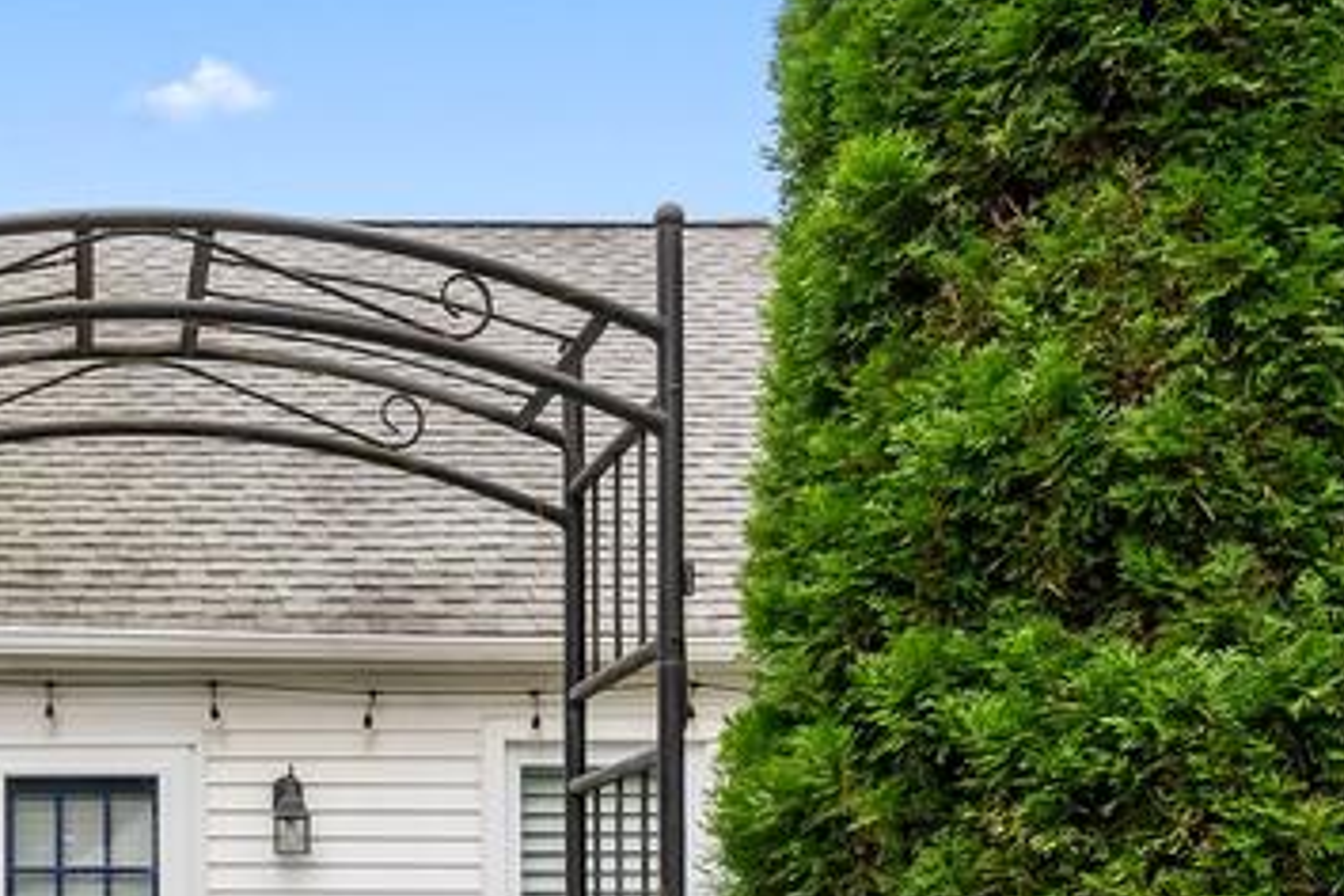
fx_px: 2053
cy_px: 995
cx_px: 110
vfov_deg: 23.1
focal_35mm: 55
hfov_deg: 34.1
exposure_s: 1/100
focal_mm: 19
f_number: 11
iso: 1000
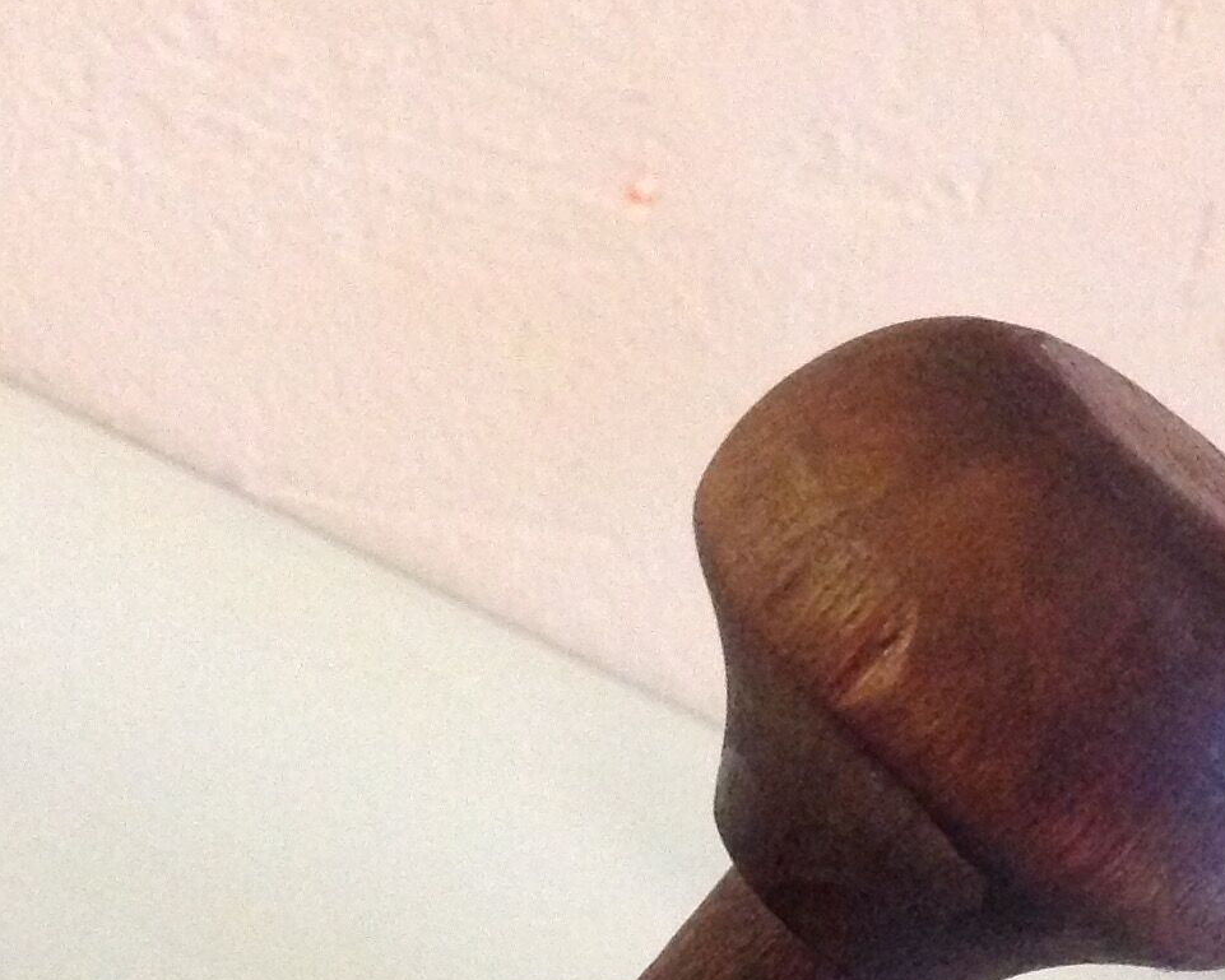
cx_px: 815
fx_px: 3336
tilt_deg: -18.9
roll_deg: -33.1
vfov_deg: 16.1
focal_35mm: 92
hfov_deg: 20.7
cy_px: 1169
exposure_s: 1/17
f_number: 2.4
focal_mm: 4.28
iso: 500
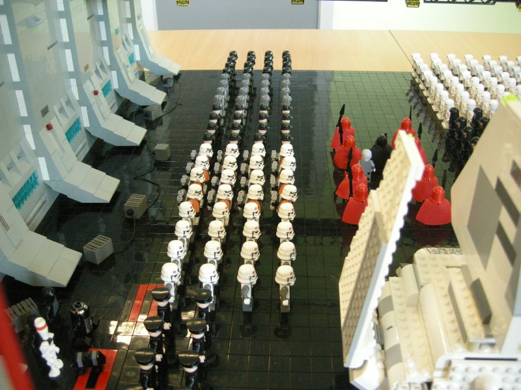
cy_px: 195
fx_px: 542
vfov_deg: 39.7
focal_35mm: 36
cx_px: 260
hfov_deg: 51.4
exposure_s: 1/38.2
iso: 400
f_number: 2.7
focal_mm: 7.5
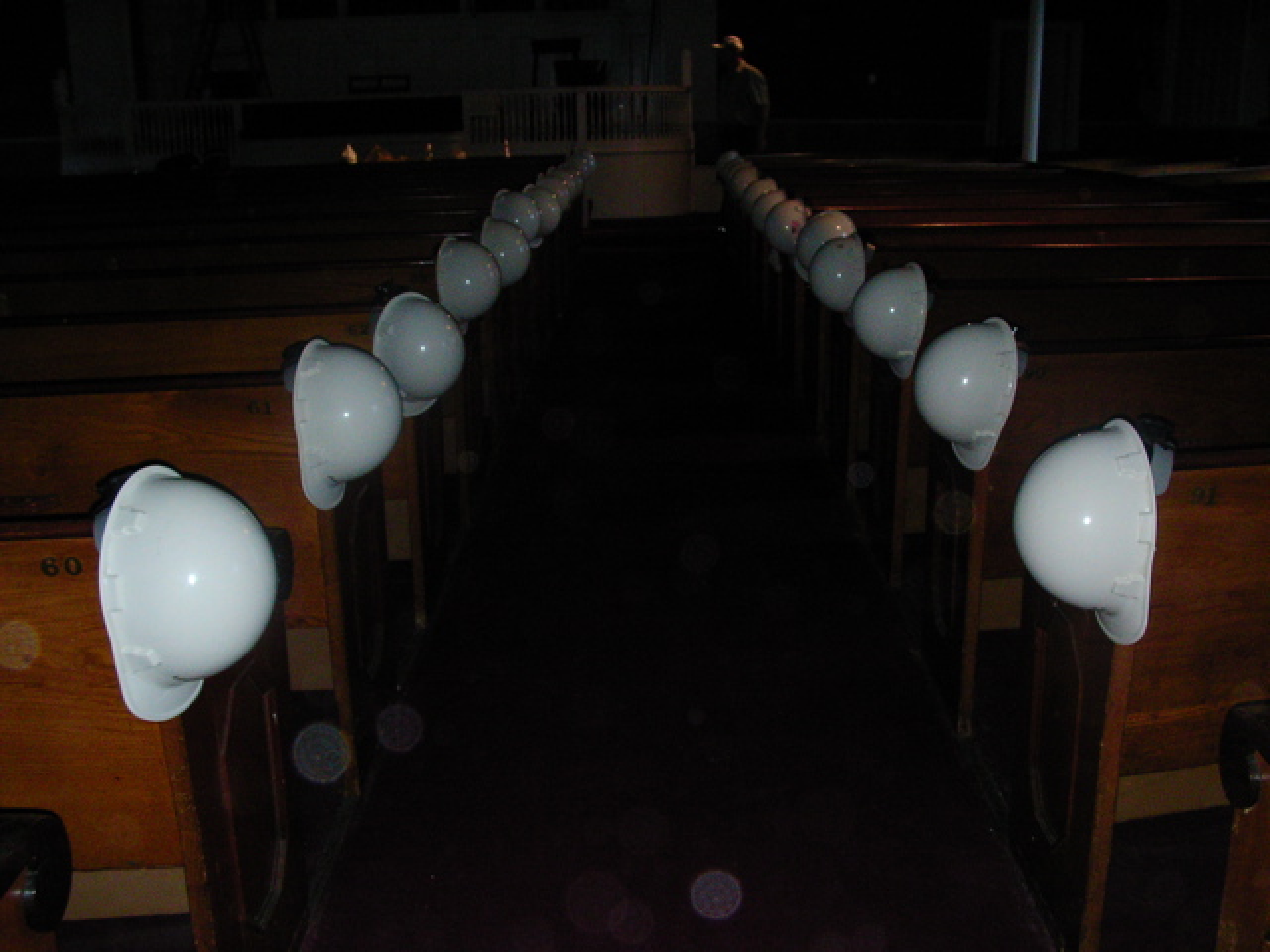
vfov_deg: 37.7
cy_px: 476
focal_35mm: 38
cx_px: 635
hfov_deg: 49.0
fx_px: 1394
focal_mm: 5.8
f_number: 3.5
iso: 200
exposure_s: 1/30
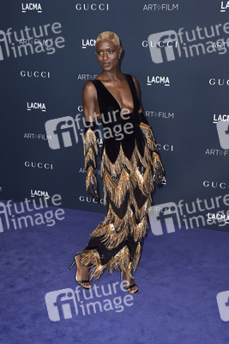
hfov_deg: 29.9
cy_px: 172
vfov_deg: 43.6
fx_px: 429
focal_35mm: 45
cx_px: 114
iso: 800
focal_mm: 45
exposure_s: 1/250
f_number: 6.3
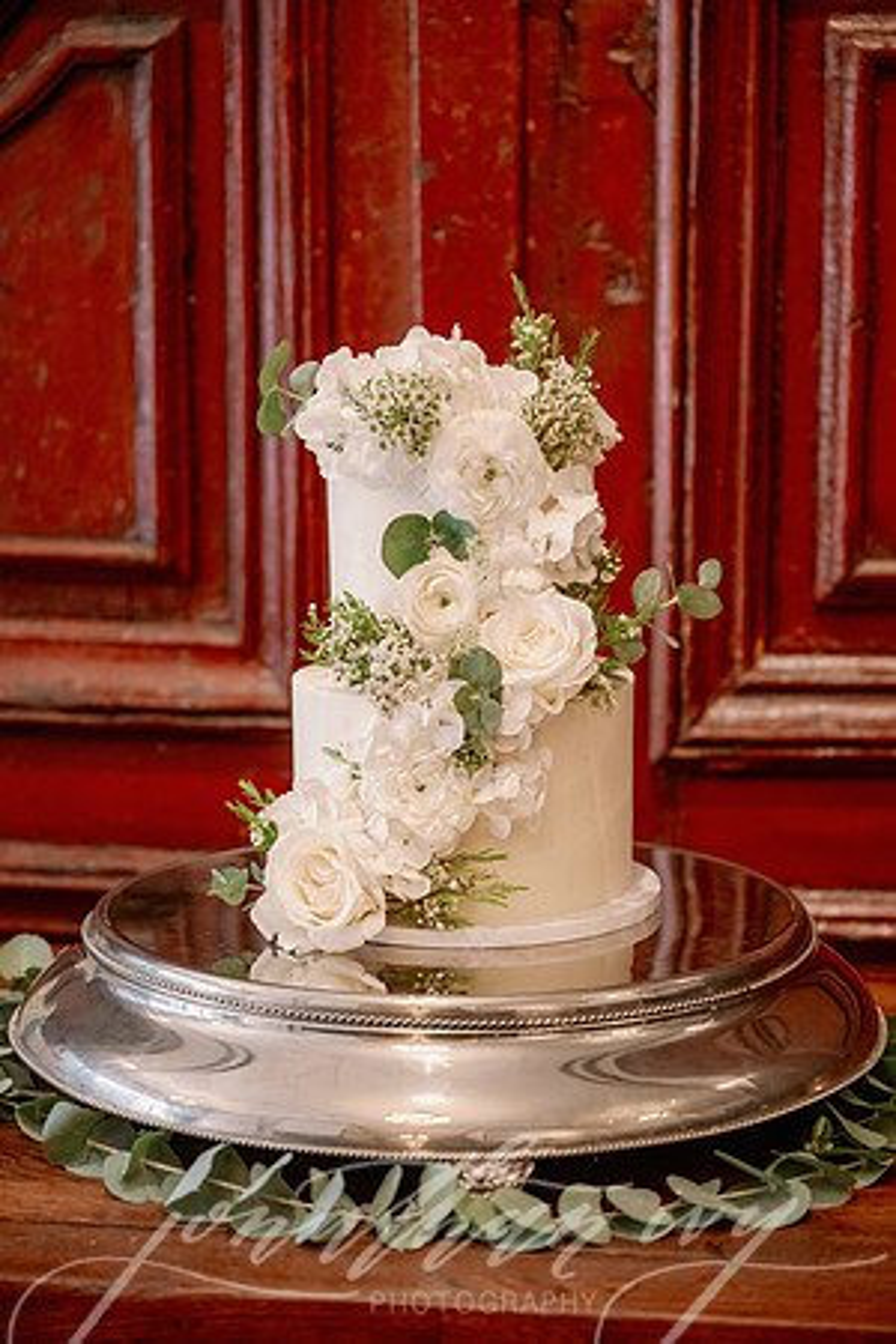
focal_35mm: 70
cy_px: 672
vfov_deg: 28.8
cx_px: 448
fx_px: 2613
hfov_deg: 19.5
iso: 1250
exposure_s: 1/100
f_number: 2.8
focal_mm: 70
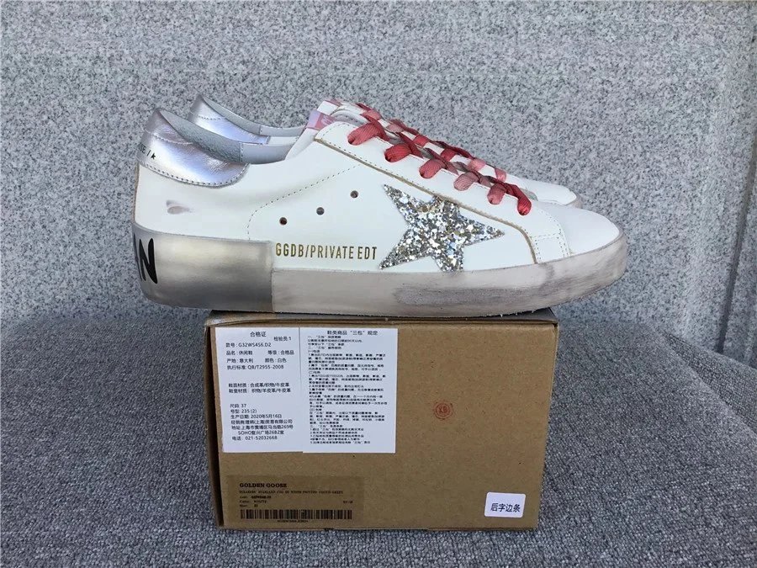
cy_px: 284
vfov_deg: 45.4
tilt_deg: -19.1
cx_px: 378
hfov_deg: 58.4
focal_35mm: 31
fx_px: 678
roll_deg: -0.5
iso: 25
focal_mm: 3.3
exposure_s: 1/433
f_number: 2.4
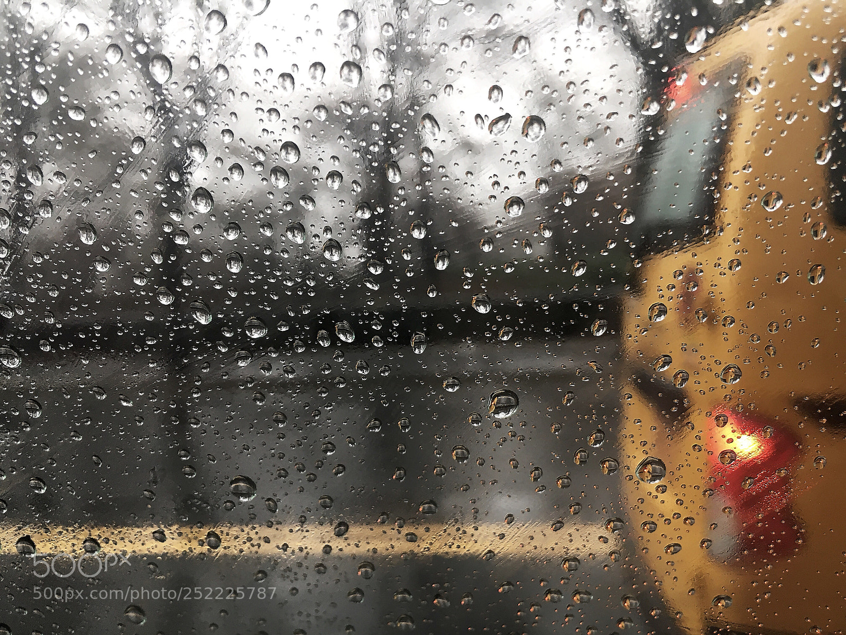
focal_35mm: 29
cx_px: 423
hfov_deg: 61.7
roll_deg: +4.0
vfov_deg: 48.2
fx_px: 709
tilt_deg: -0.7
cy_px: 318
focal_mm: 4.15
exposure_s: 1/30
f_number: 2.2
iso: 25
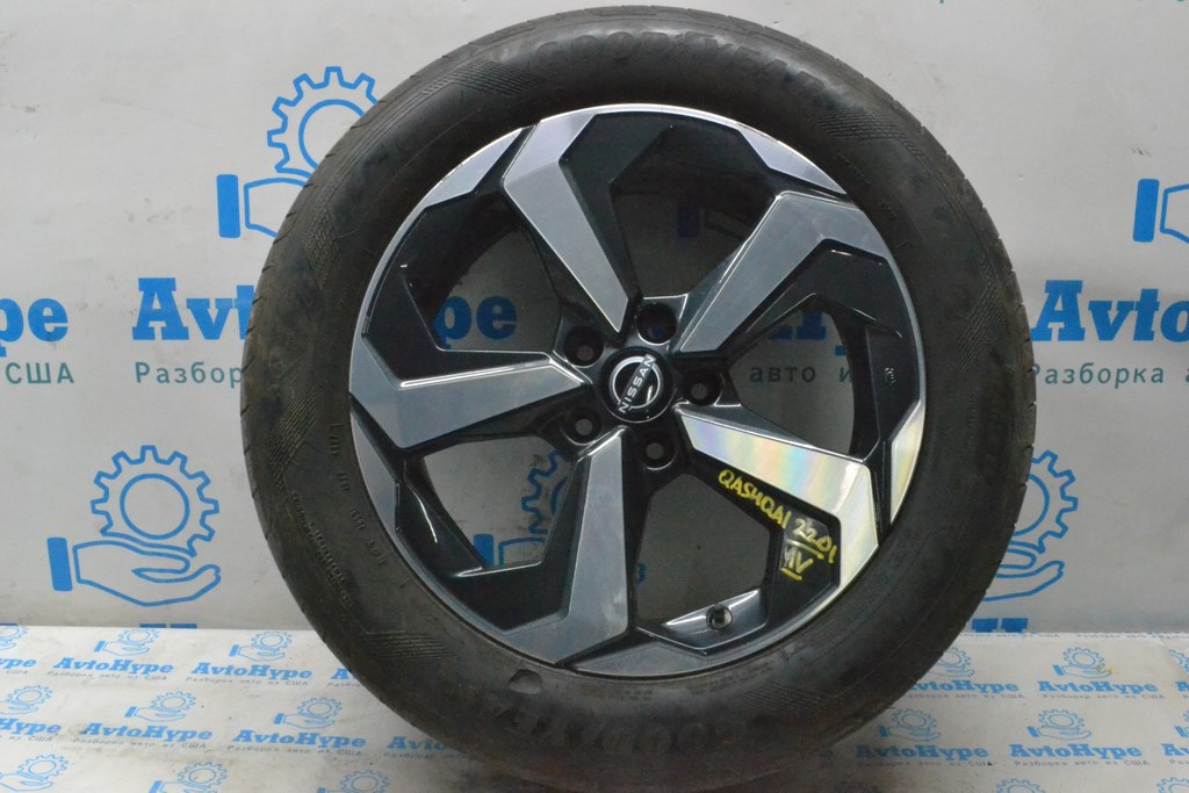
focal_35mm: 36
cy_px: 396
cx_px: 594
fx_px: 1189
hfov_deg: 53.1
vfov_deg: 36.9
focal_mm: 24
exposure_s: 1/50
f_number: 18
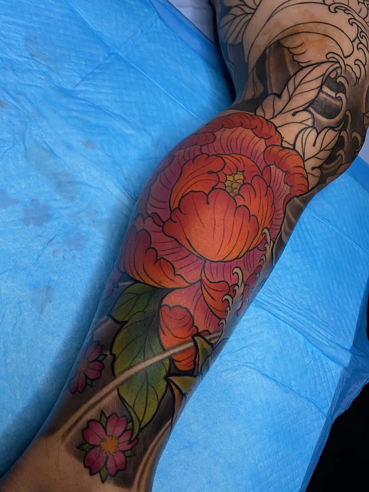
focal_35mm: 26
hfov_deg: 53.1
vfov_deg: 67.3
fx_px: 370
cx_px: 184
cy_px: 246
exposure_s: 1/60
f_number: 1.8
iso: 125
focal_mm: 4.25
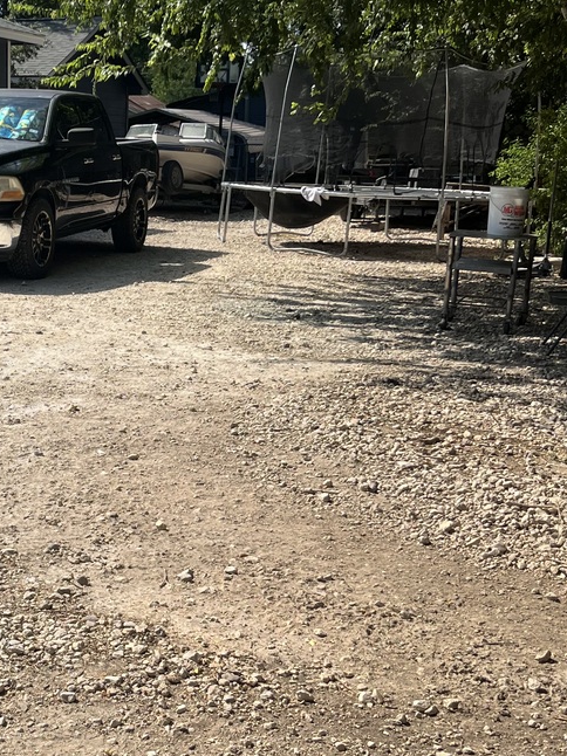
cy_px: 367
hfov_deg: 24.5
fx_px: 1268
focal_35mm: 58
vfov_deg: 33.2
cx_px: 62
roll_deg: +0.3
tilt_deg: -10.4
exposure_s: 1/3745
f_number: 1.6
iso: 50
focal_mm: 5.1
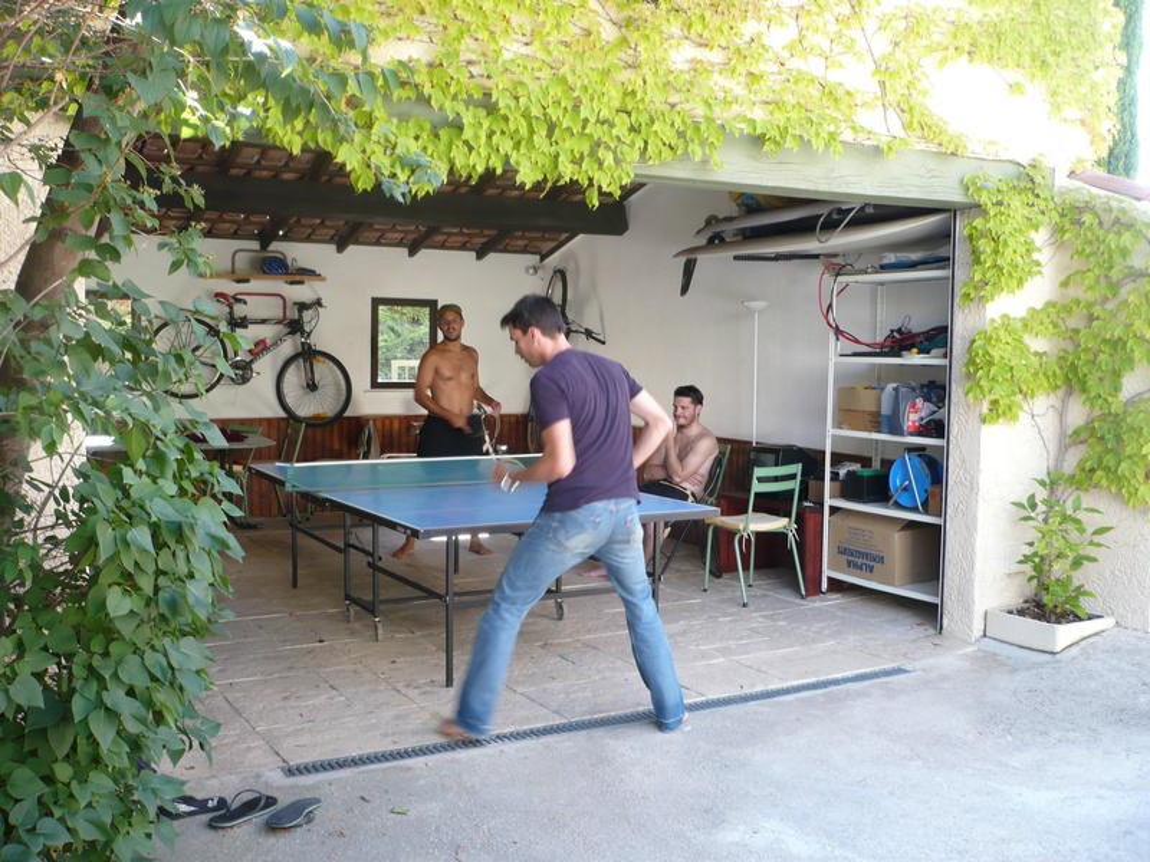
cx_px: 575
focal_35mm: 35
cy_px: 431
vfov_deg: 40.7
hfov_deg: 52.6
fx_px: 1163
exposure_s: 1/50
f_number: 2.8
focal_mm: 5.8
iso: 100
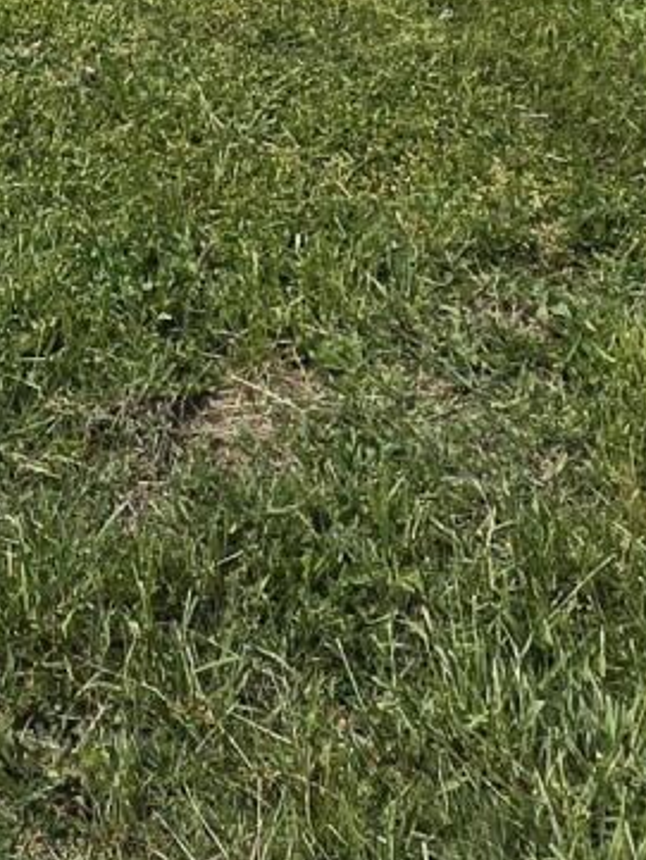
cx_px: -200
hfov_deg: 18.9
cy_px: -662
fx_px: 1790
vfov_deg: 20.1
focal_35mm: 72
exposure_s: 1/5636
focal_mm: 2.2
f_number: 2.2
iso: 100
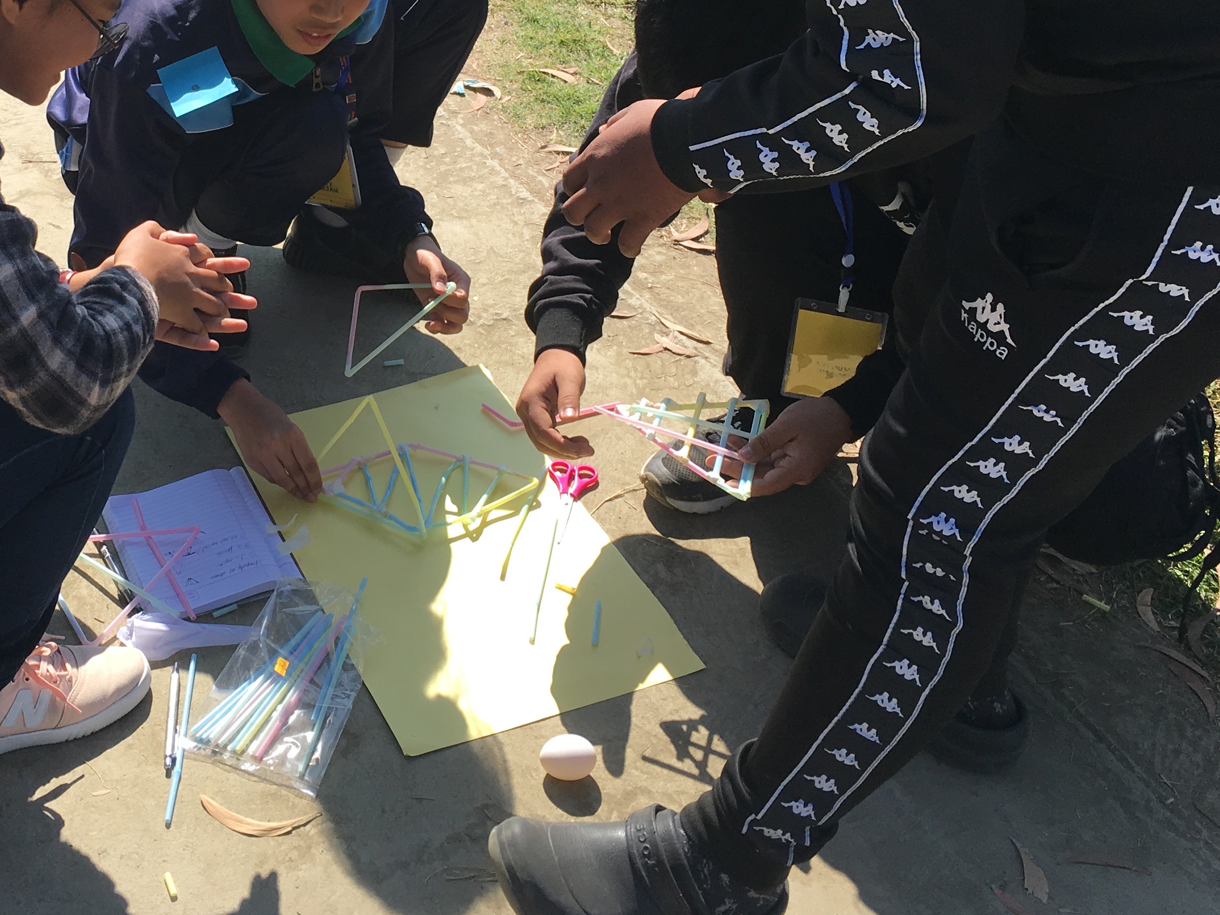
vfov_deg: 28.4
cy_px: 162
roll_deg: -0.2
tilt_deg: -32.8
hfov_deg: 37.3
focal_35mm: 50
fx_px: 1762
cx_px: 313
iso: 25
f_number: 2.2
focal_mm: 4.15
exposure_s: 1/1083
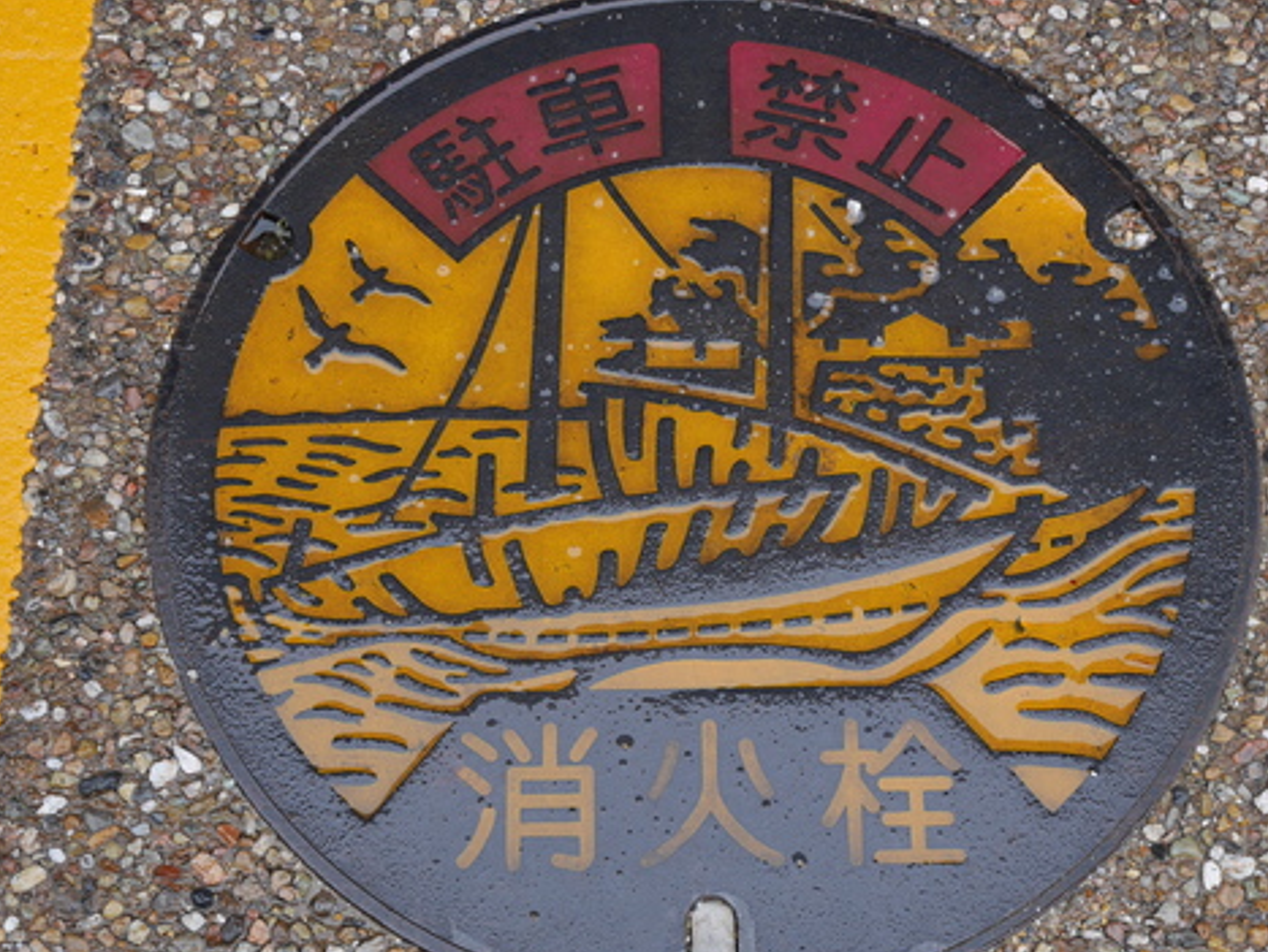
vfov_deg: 20.5
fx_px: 2639
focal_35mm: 72
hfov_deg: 27.0
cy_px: 536
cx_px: 657
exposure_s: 1/125
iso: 200
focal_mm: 28
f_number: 6.3
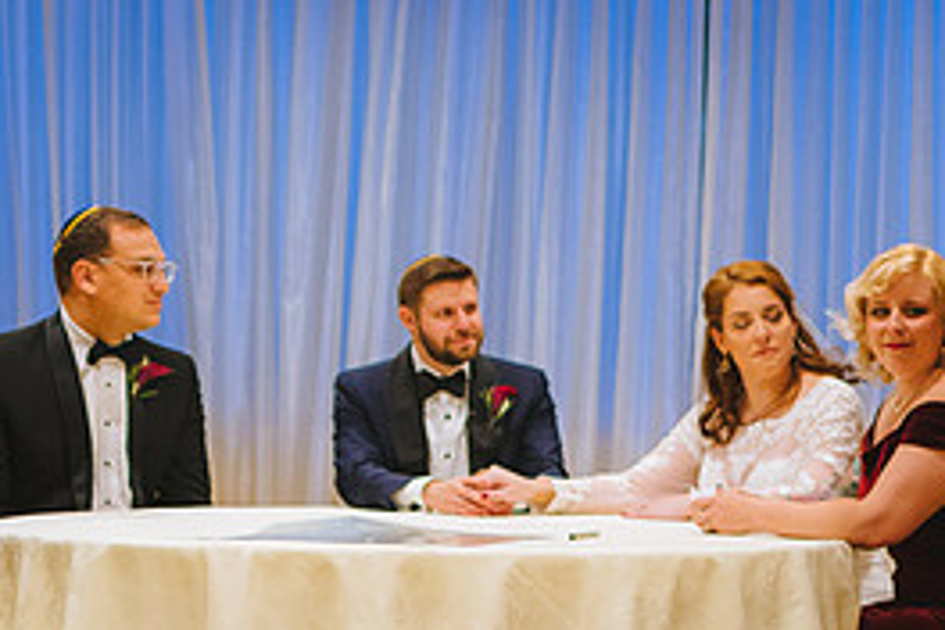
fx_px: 2651
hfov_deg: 19.5
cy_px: 344
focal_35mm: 101
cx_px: 973
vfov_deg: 13.6
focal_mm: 35
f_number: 2
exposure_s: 1/200
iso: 1600
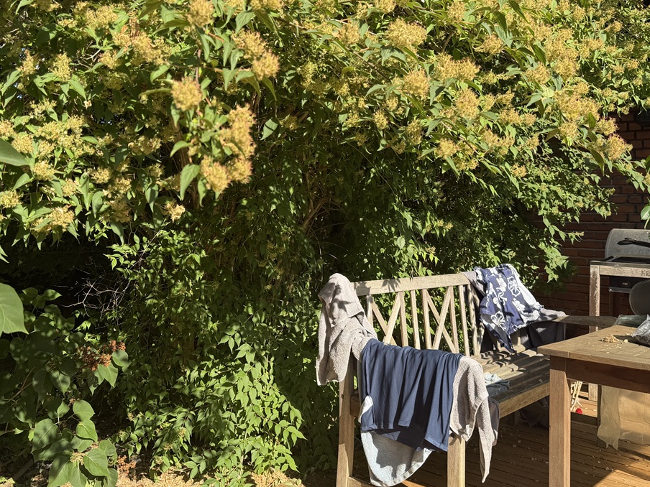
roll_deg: -1.9
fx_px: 638
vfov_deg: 41.6
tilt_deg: +3.0
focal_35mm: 34
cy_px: 195
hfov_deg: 53.9
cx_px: 295
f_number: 1.78
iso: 80
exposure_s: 1/1770
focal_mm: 6.76
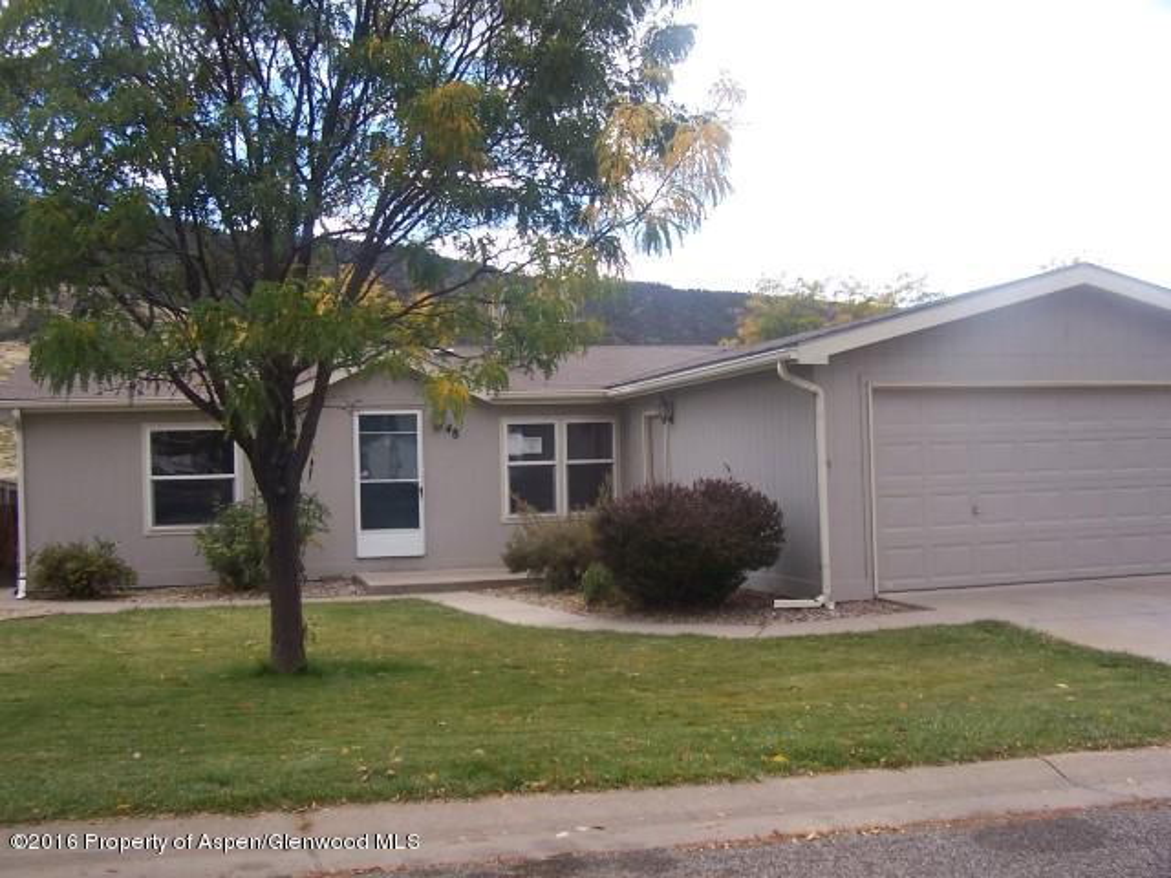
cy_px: 439
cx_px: 586
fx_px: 1285
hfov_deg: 49.0
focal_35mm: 38
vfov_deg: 37.7
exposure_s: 1/500
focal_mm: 6.3
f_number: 2.8
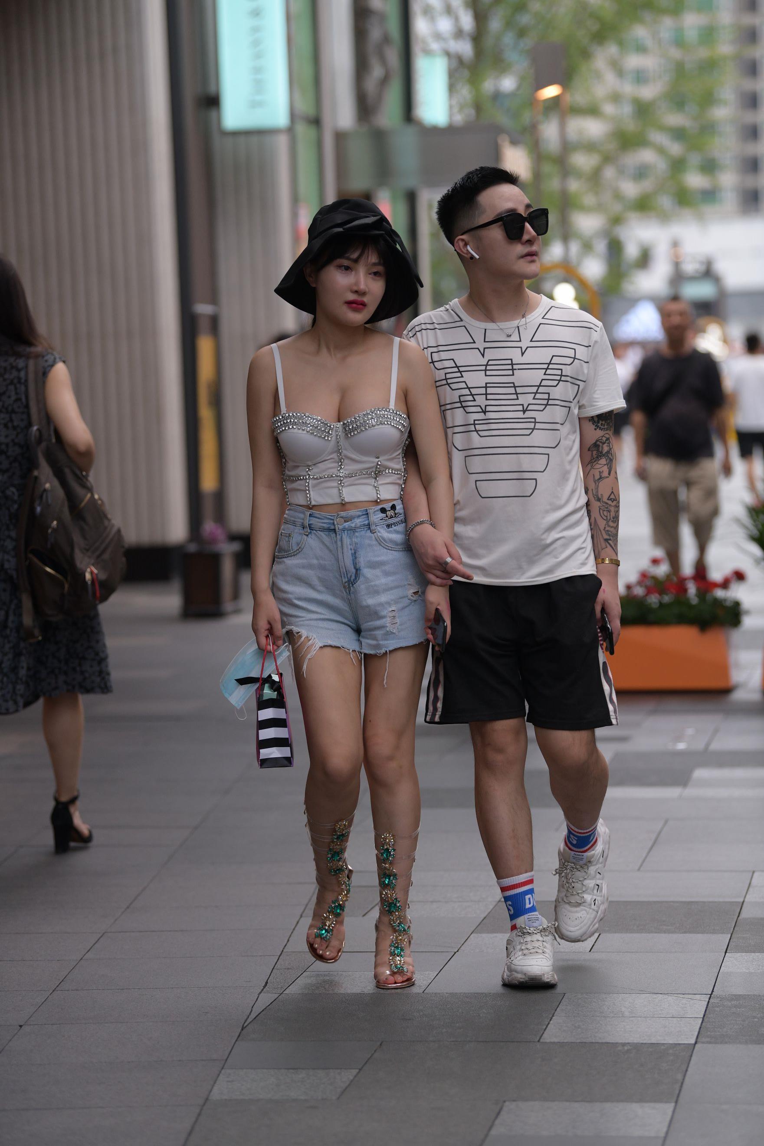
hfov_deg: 11.4
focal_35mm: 120
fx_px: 3819
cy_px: 573
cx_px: 382
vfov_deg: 17.1
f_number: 3.2
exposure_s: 1/400
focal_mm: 120
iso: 800
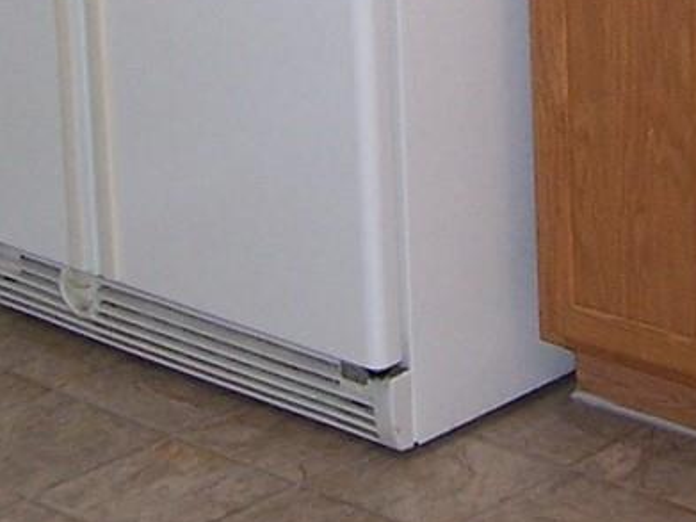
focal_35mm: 135
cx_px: 539
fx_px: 2714
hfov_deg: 14.5
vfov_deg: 10.5
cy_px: -324
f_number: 2.8
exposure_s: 1/60
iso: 140
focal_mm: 5.5
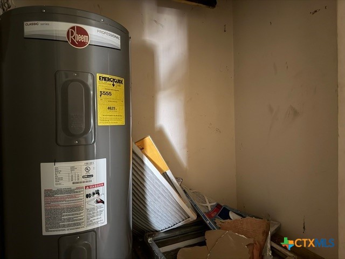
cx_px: 172
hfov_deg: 71.6
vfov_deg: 56.8
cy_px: 130
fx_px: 239
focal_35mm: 24
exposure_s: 1/16
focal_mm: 6.76
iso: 1000
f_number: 1.78
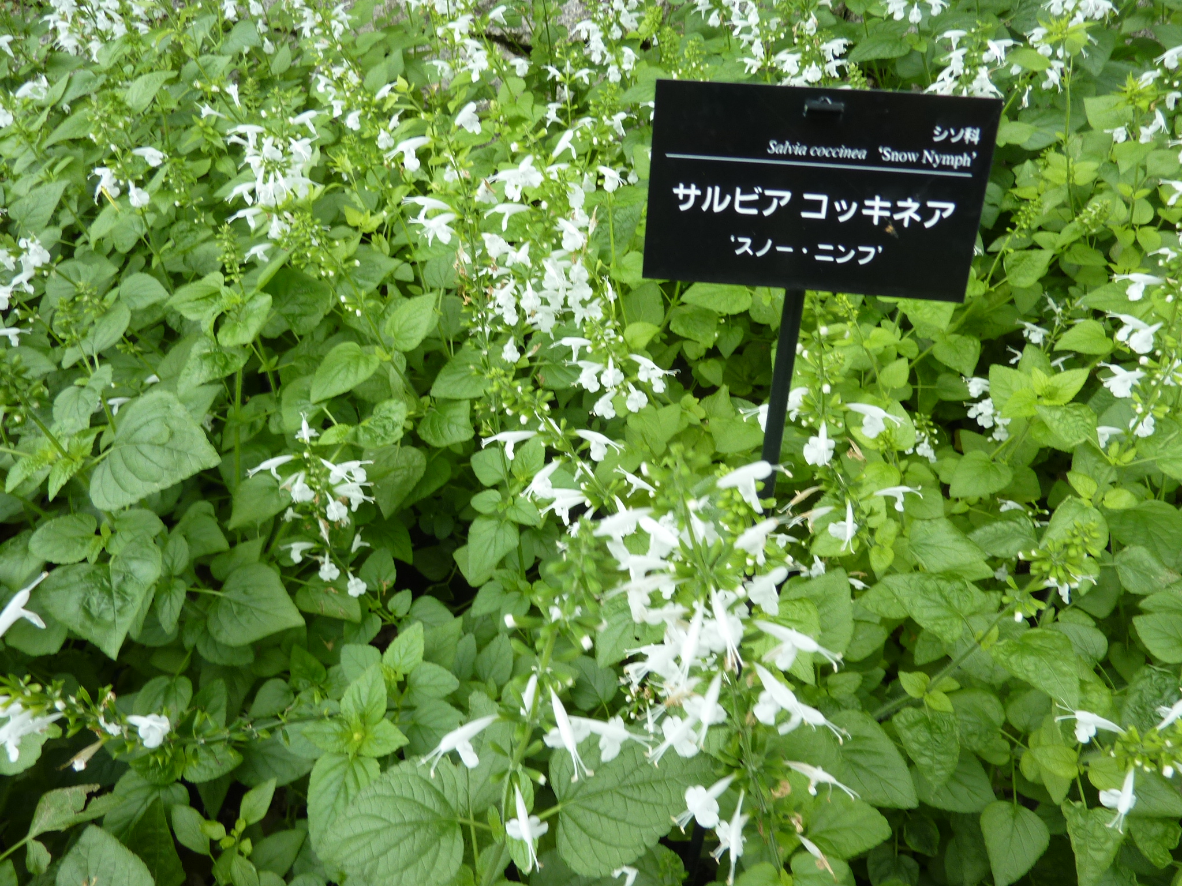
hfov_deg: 69.4
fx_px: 854
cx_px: 591
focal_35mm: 25
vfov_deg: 54.9
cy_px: 443
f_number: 3.3
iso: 80
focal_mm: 4.1
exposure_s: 1/40
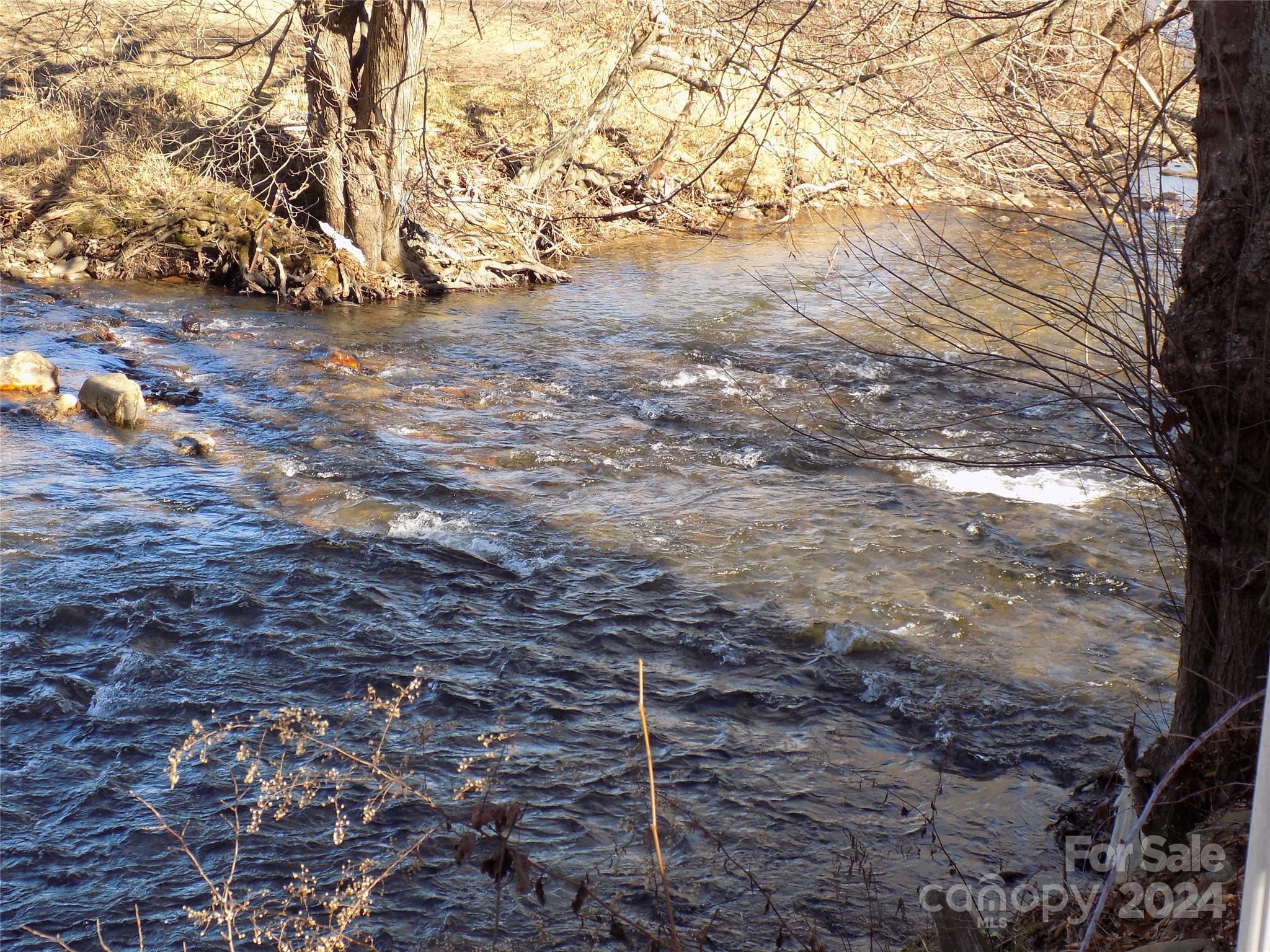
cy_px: 476
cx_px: 635
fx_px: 2385
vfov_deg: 22.6
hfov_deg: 29.8
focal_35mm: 65
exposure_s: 1/100
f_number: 4.1
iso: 80
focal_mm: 11.5
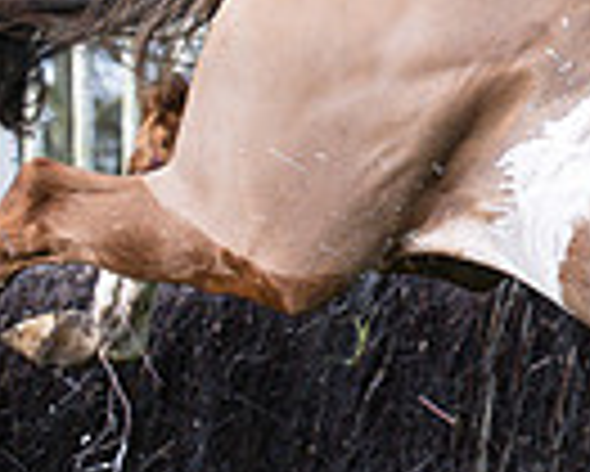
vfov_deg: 3.9
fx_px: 6903
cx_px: 1210
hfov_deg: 4.8
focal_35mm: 395
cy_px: 220
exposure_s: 1/1000
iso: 400
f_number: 4
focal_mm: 70
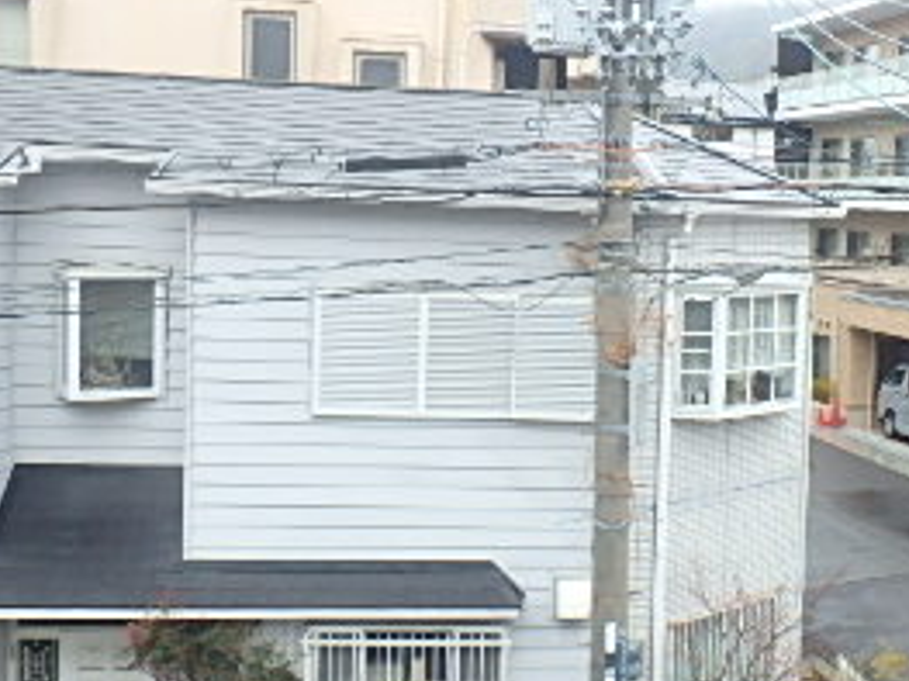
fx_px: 1470
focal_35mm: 56
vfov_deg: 26.1
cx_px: 819
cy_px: 342
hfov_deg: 32.6
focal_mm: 4
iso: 125
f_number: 3.8
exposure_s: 1/80
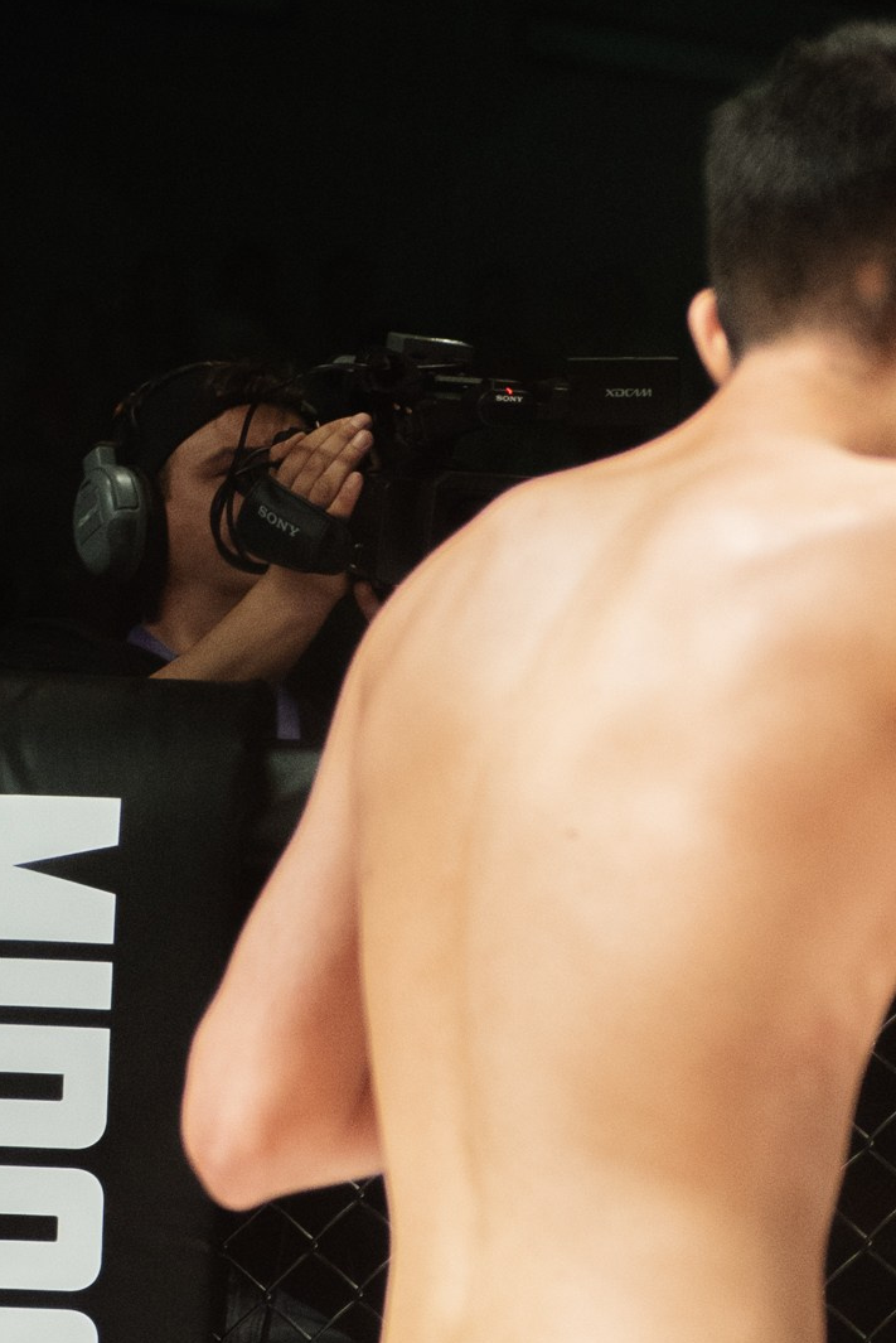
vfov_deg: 7.7
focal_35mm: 263
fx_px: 9808
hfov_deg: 5.2
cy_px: 1839
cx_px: 1340
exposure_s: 1/640
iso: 2000
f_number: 4
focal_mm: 80
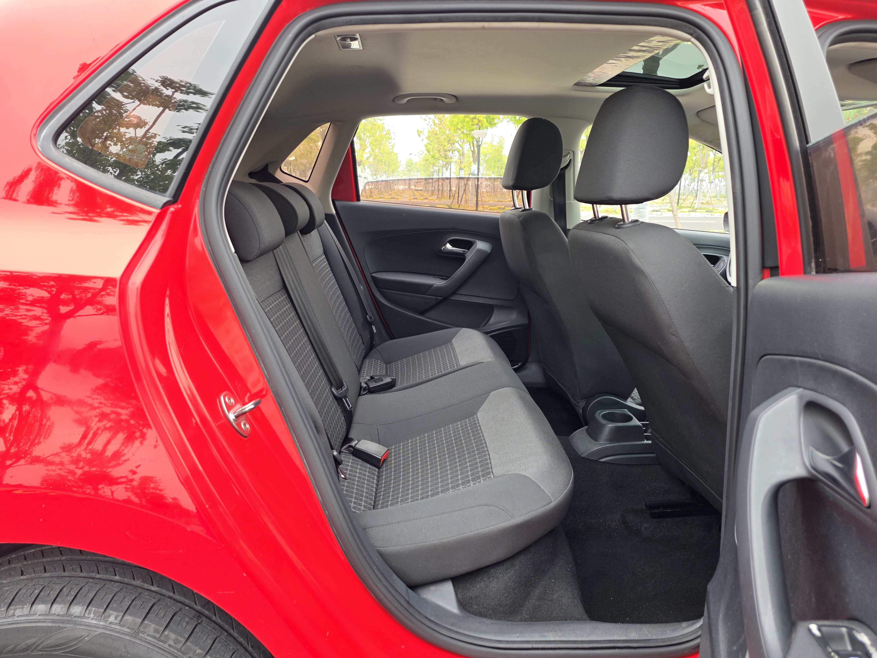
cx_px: 438
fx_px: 583
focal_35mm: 23
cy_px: 329
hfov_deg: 73.9
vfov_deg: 58.9
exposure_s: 1/180
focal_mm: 6.25
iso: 32
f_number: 1.7
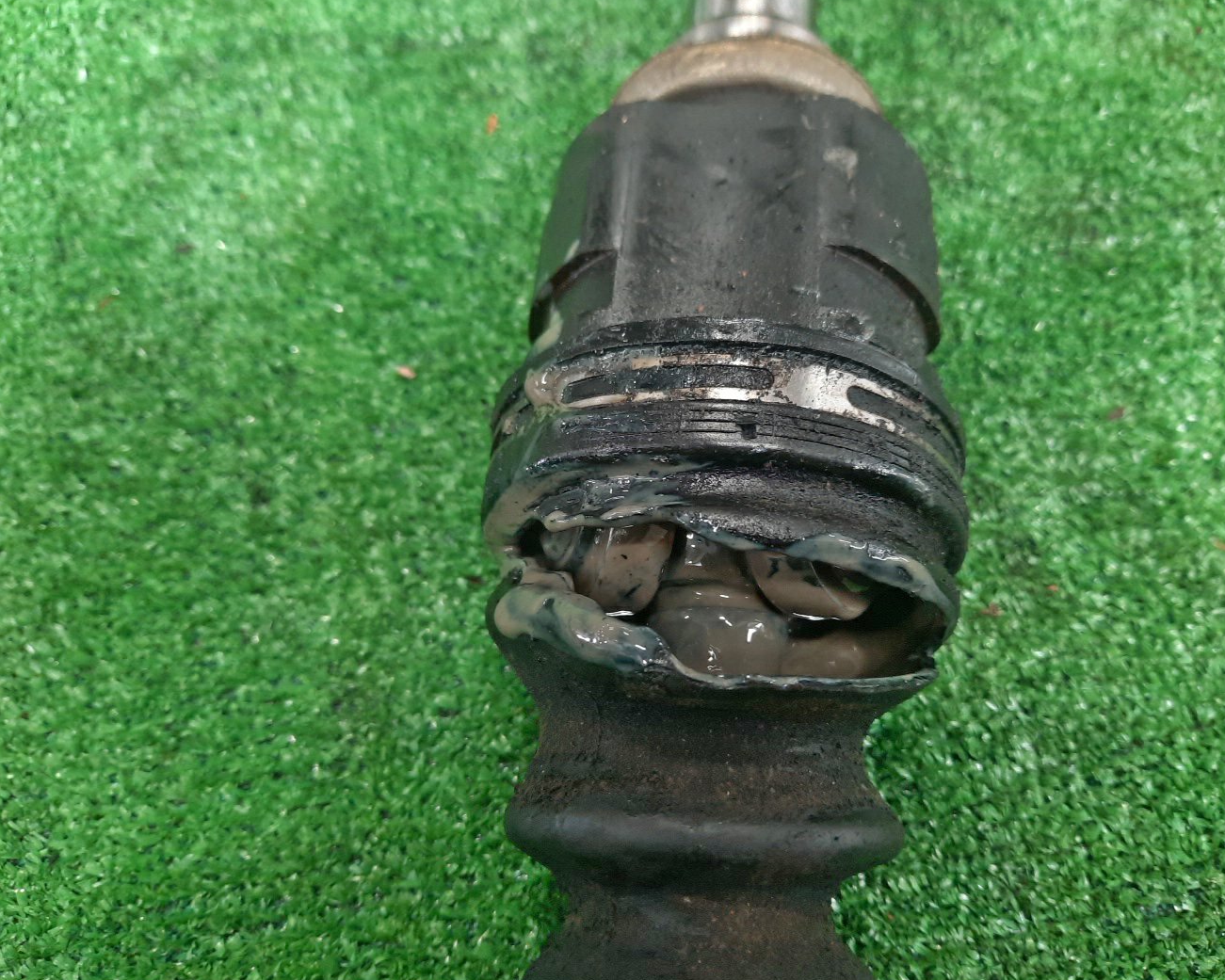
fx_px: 979
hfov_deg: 64.0
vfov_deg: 53.2
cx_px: 647
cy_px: 490
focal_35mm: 27
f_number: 2
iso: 372
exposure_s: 1/33
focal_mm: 4.6
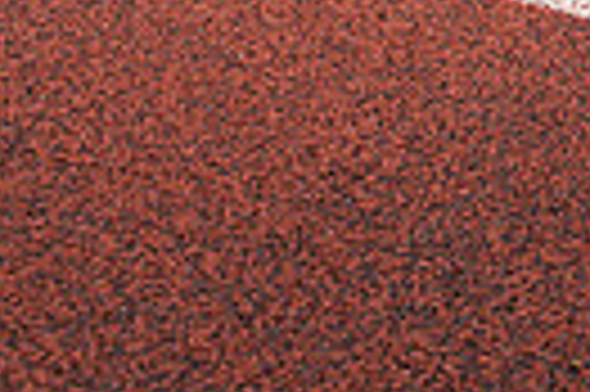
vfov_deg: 9.5
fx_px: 2079
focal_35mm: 127
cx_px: 230
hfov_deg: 16.1
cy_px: -577
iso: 250
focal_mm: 37
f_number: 4
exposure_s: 1/1600
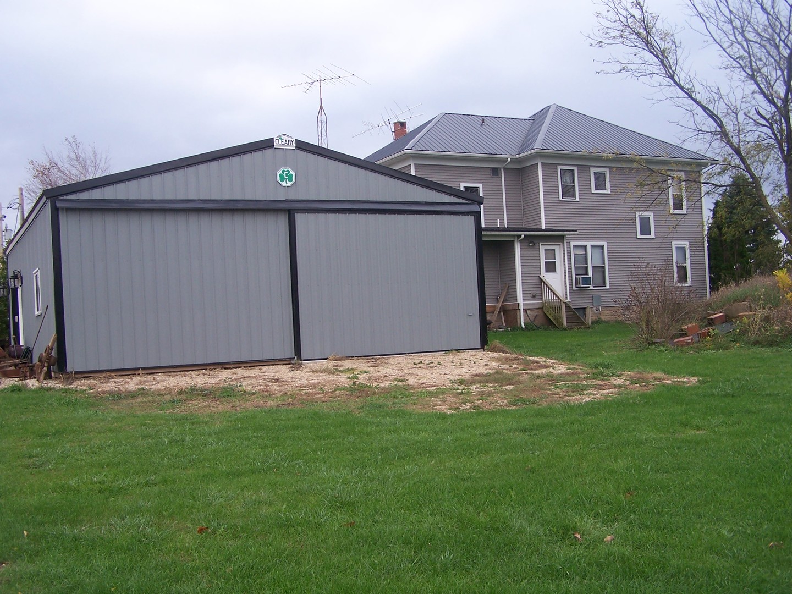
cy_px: 297
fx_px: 869
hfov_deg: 49.0
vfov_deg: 37.7
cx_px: 396
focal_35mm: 38
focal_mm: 6.3
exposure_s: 1/200
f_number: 2.8
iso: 80
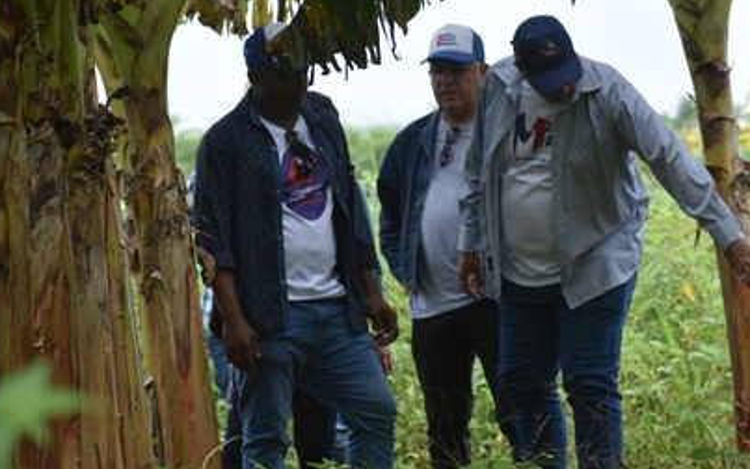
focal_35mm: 317
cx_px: 419
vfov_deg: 4.1
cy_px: 220
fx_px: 6480
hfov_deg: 6.6
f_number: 5
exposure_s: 1/400
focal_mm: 120
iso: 400
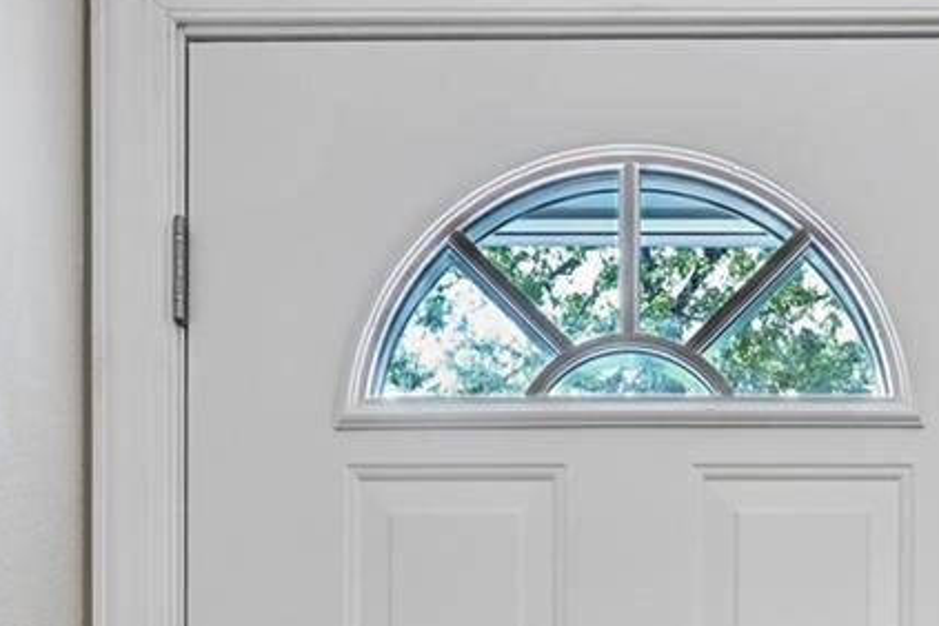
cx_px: 617
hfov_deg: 37.2
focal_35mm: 53
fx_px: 1382
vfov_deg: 20.7
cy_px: 1008
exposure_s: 1/10
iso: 400
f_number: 8
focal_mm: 14
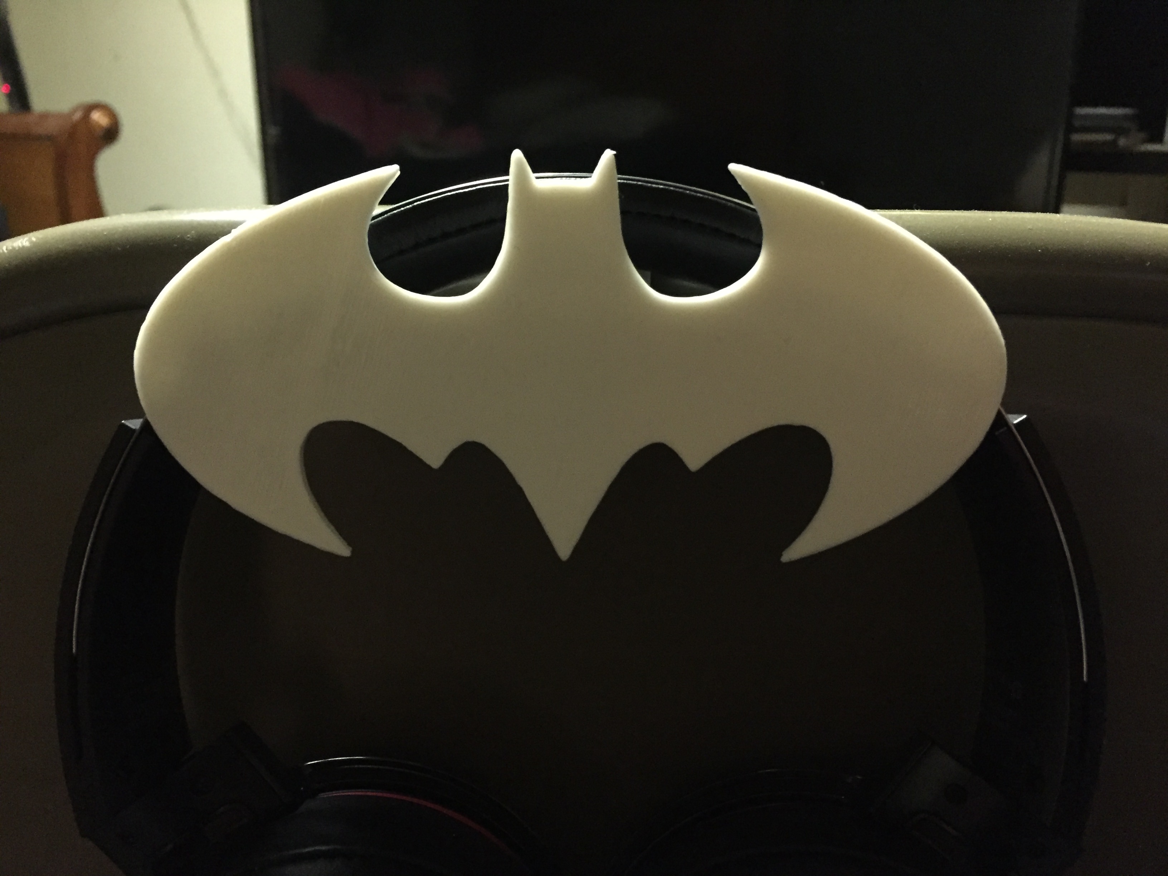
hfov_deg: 61.7
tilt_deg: -18.5
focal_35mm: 29
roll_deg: +0.6
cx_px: 584
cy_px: 438
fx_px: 979
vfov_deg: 48.2
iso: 800
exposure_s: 1/15
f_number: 2.2
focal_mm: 4.15
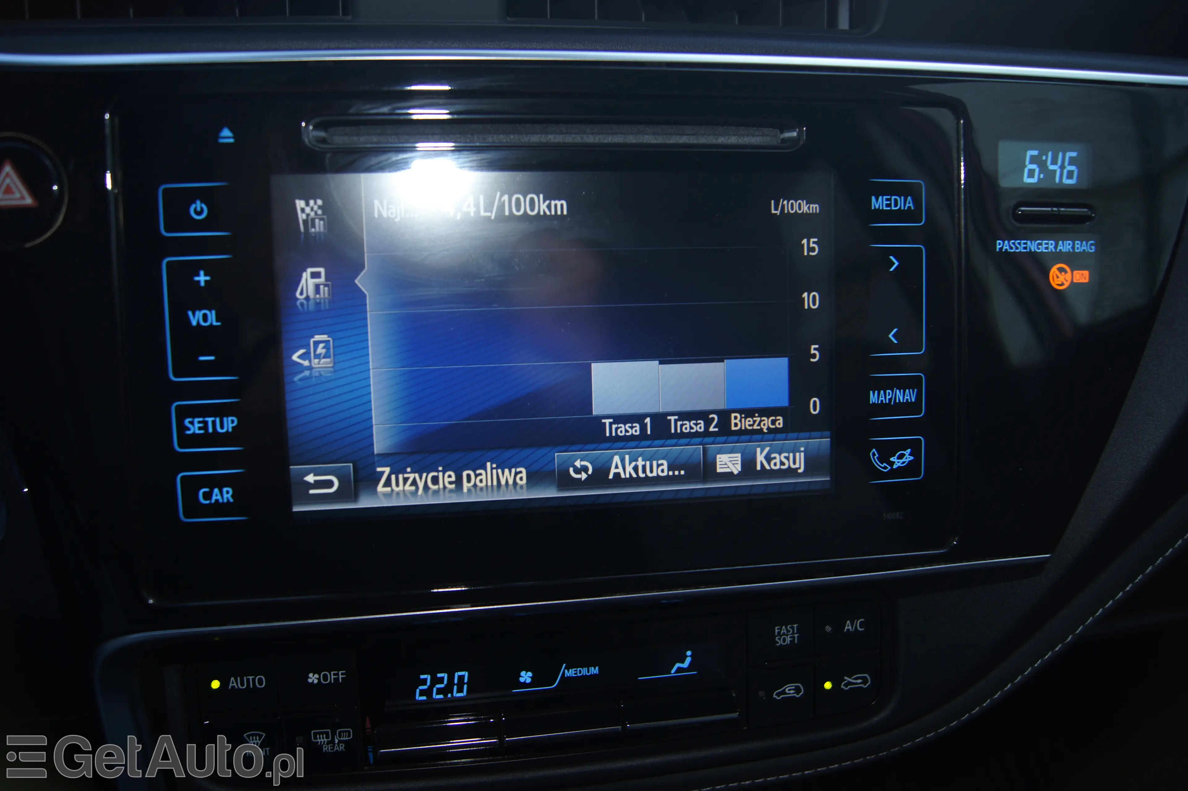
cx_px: 594
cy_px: 396
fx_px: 891
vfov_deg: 47.9
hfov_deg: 67.4
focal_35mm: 27
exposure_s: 1/40
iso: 100
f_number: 4
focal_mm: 18
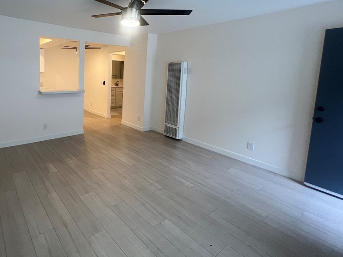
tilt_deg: -5.4
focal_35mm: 18
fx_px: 178
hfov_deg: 84.1
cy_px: 93
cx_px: 108
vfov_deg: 70.2
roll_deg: -1.1
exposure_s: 1/120
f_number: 1.8
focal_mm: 1.57
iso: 125
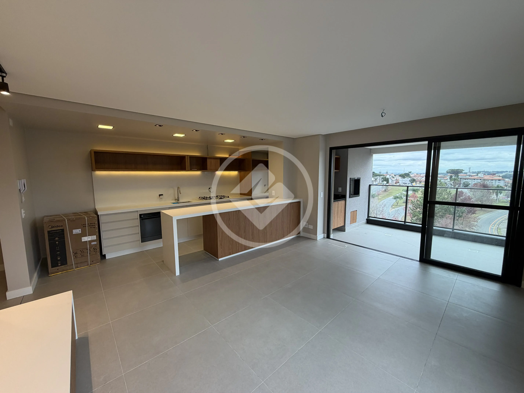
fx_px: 212
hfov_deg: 102.1
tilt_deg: -6.6
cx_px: 262
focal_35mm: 14
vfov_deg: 85.7
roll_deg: +0.0
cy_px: 196
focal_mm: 2.22
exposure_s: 1/120
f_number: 2.2
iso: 64
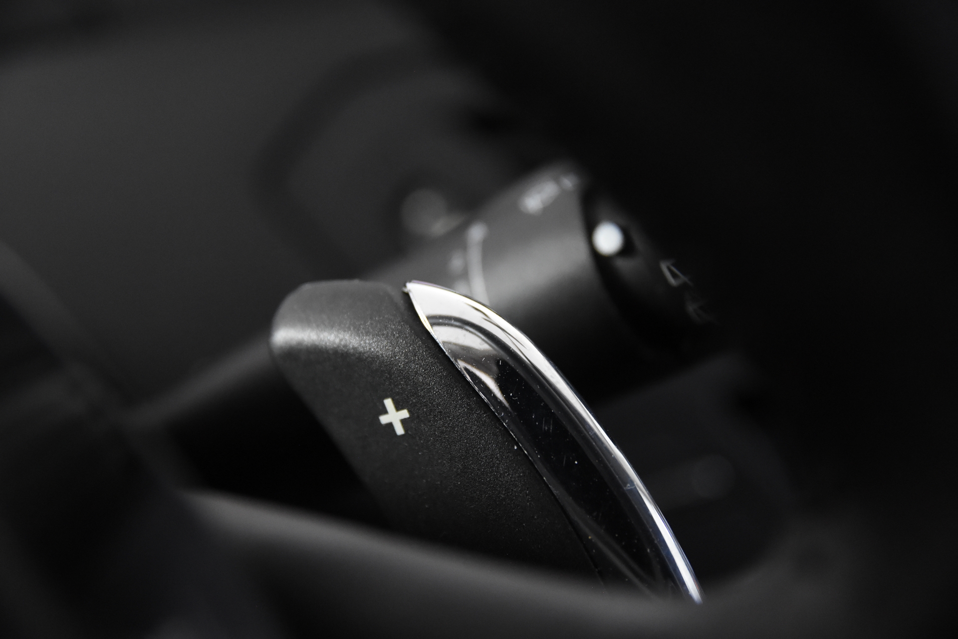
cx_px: 479
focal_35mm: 78
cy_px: 320
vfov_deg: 17.5
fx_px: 2076
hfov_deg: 26.0
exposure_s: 1/80
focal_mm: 52
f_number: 3.8
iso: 3200
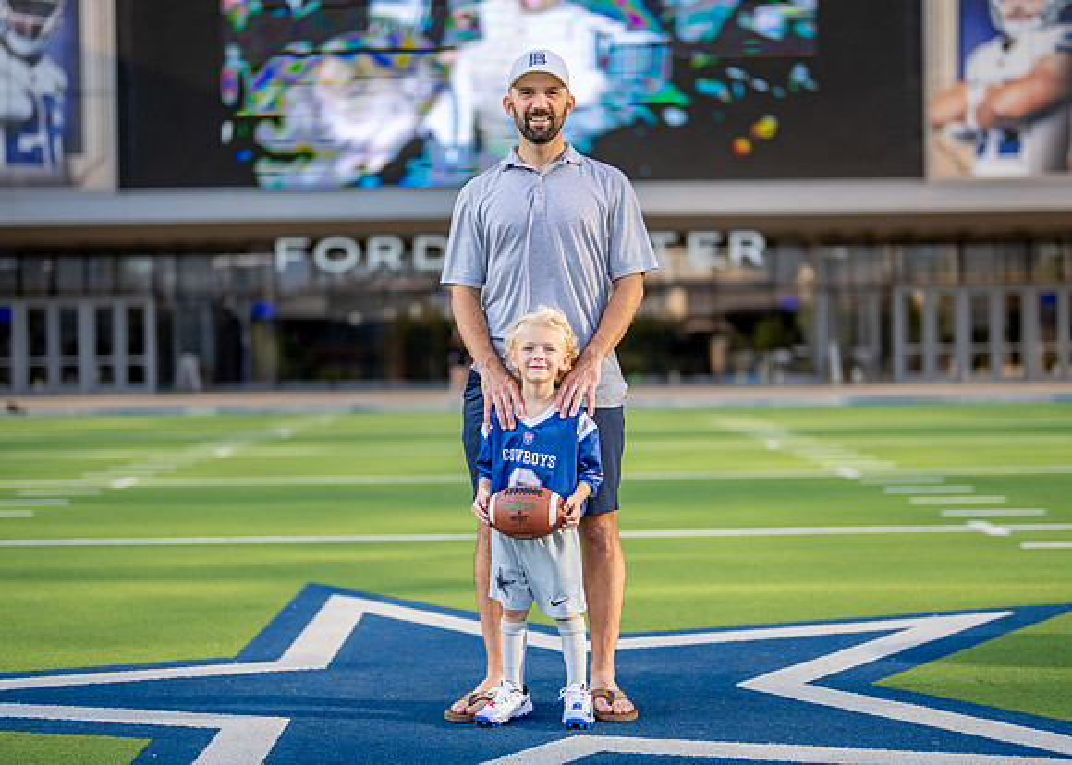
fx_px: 1873
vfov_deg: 23.1
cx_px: 538
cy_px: 416
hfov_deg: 31.9
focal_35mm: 62
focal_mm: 50
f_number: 1.2
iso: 125
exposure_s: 1/4000
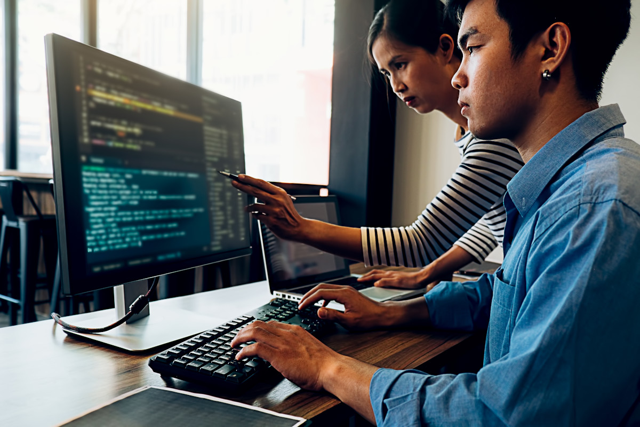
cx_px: 320
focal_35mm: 32
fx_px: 569
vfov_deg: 41.1
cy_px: 214
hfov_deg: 58.7
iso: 640
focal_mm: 21.4
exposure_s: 1/80
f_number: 3.2
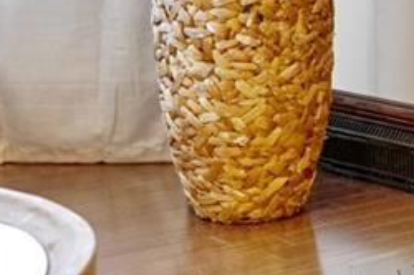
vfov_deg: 10.8
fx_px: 1413
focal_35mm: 123
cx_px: 618
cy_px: -93
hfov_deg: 15.4
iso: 400
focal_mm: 30
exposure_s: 2
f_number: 3.5
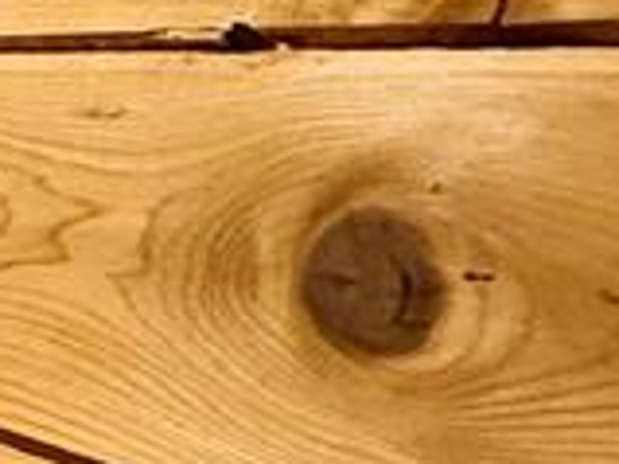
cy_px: 222
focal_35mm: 90
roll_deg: -2.5
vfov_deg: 16.4
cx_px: -1047
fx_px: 1608
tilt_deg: -6.0
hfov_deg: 12.9
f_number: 2.2
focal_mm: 2.22
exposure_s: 1/60
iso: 500
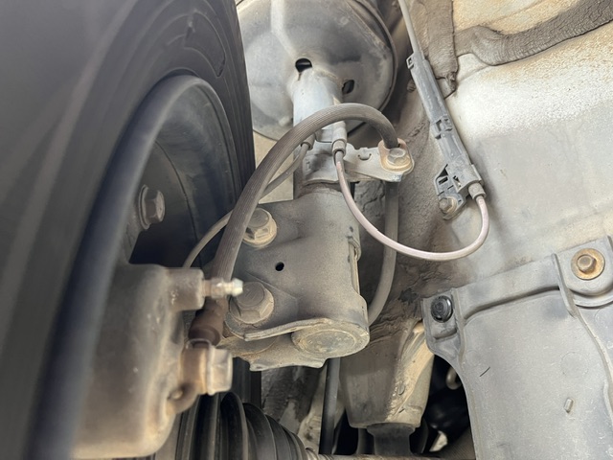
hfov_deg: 67.3
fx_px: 460
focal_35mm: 26
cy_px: 230
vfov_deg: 53.1
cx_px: 306
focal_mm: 5.1
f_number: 1.6
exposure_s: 1/60
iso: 160
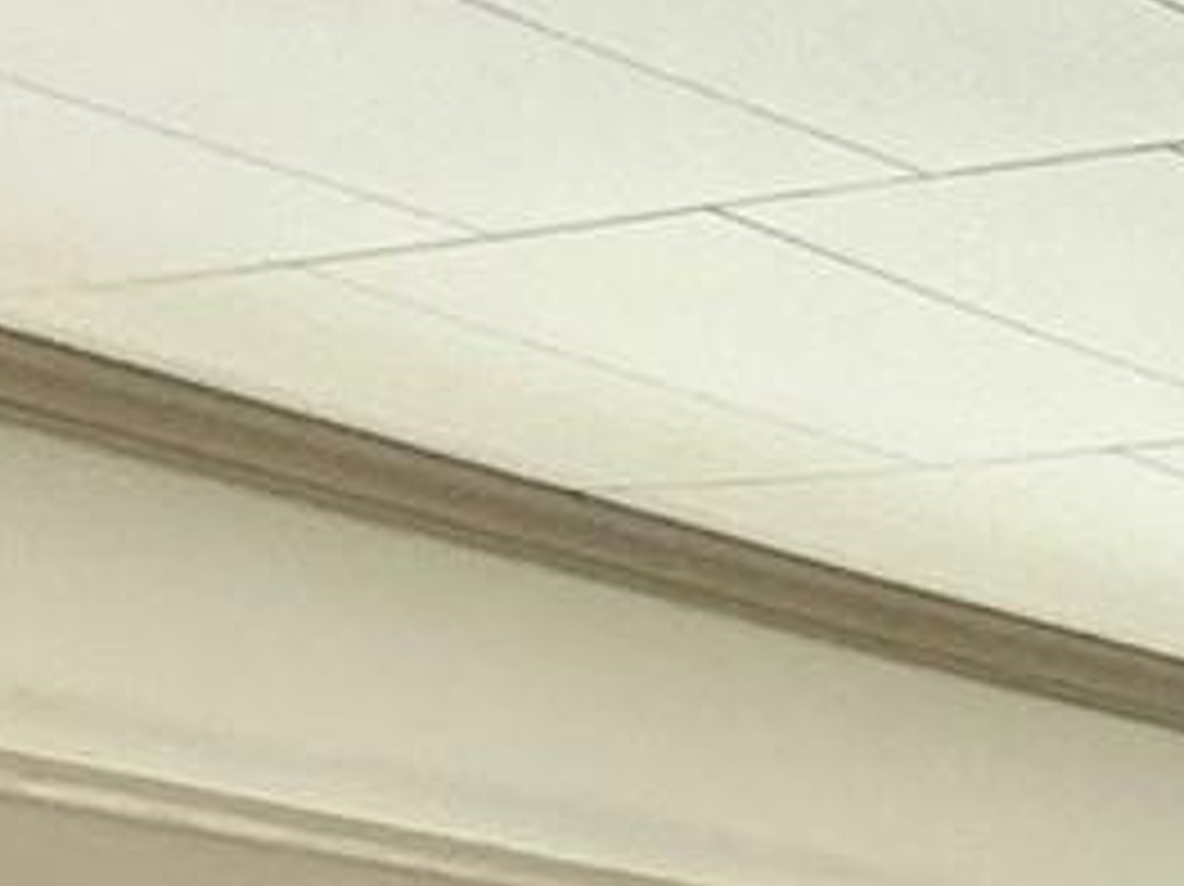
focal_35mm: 109
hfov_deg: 10.0
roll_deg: -0.8
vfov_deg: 10.0
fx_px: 3727
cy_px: 2689
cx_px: 3980
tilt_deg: -14.0
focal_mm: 2.22
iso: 64
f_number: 2.2
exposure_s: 1/128
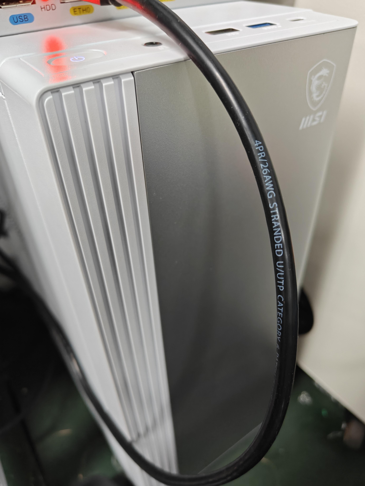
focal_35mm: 24
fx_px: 337
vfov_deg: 71.6
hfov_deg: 56.8
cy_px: 243
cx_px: 182
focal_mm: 5.59
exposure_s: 1/100
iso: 200
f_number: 1.8
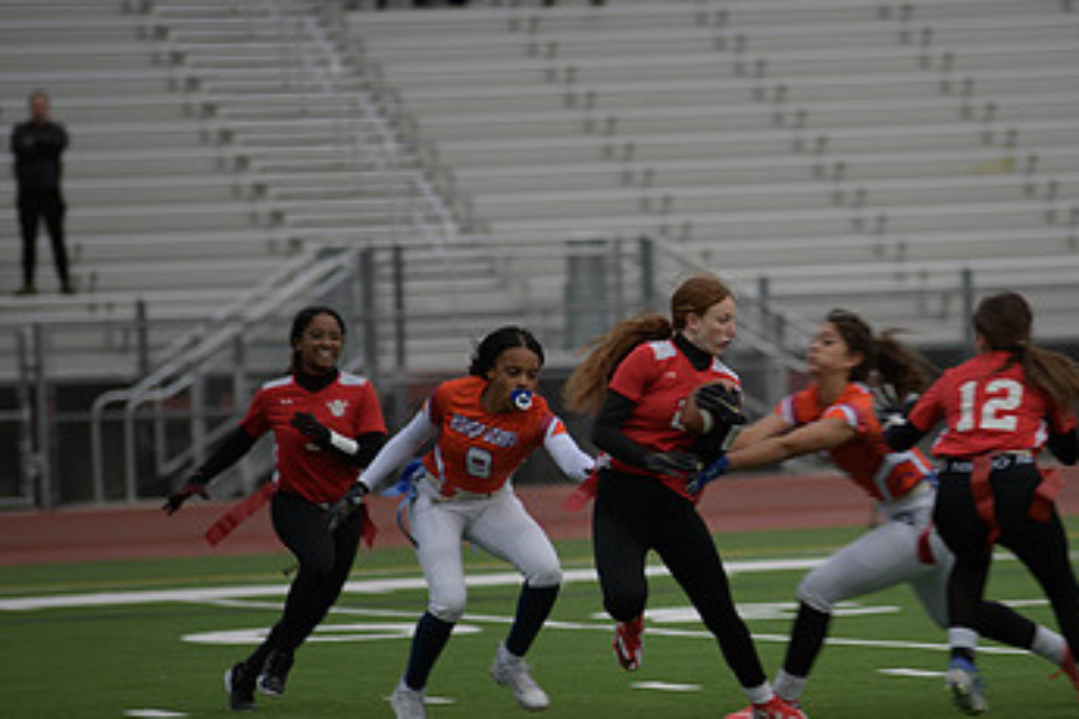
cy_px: 470
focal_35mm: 303
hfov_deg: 6.8
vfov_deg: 4.5
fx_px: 9081
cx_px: 776
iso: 72
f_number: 2.8
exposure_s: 1/200
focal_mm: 180
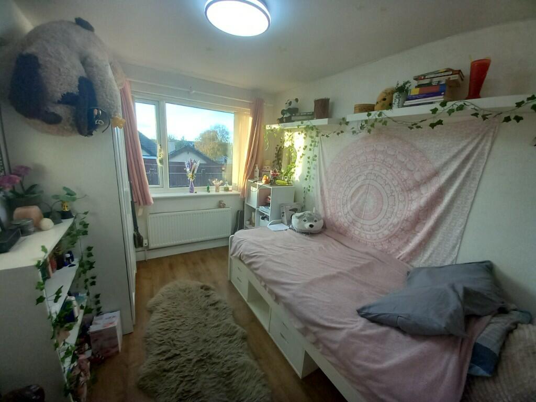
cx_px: 268
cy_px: 201
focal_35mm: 13
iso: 100
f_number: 2.2
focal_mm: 1.13
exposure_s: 1/60
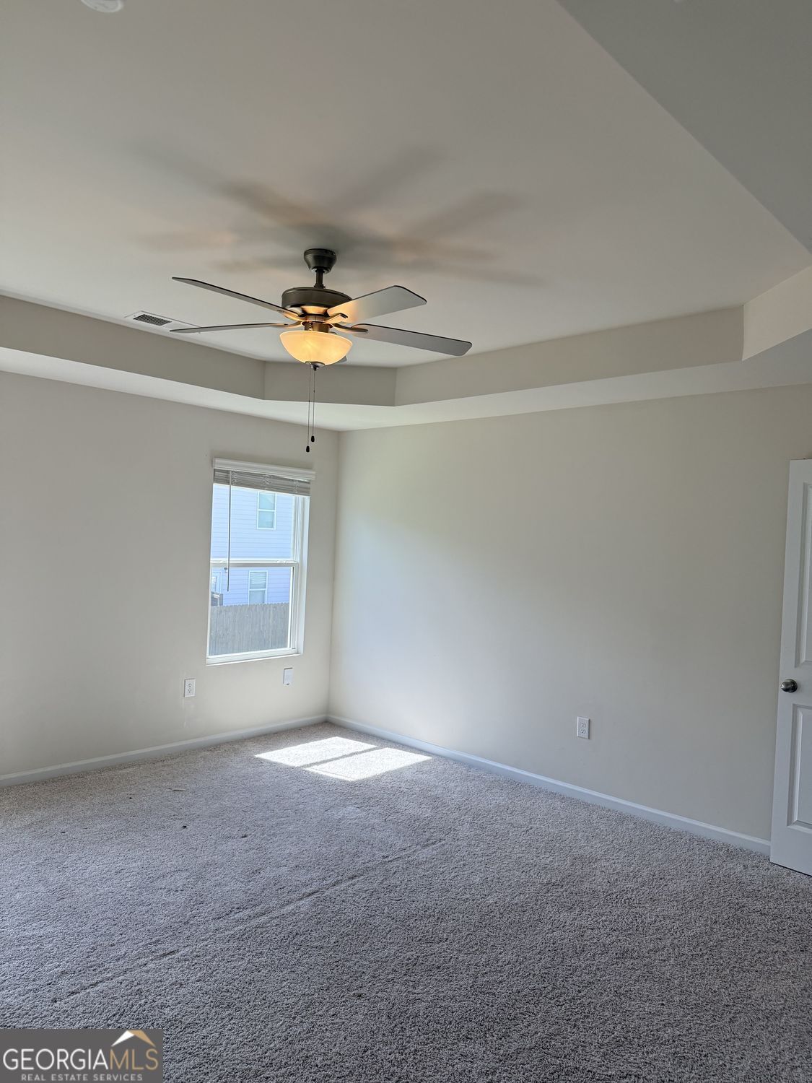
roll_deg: -3.2
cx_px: 406
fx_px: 751
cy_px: 542
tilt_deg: -2.4
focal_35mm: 24
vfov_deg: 71.6
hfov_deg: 56.8
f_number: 1.78
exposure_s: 1/559
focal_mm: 6.76
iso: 100
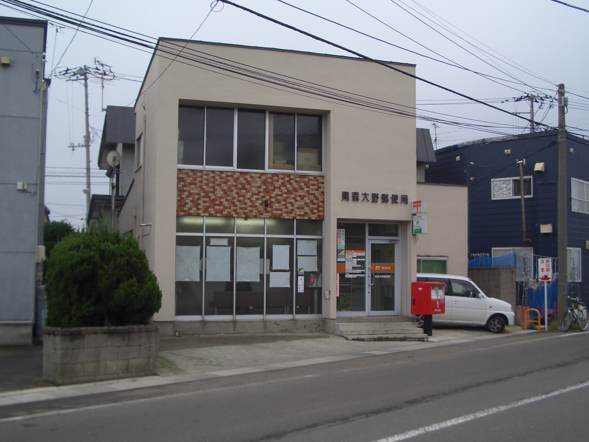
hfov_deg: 45.8
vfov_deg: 35.1
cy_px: 221
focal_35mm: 41
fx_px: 698
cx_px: 294
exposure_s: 1/250
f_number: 2.8
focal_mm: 6.8
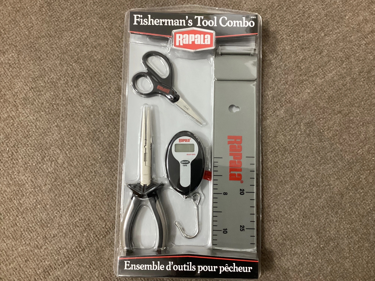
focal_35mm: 31
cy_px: 140
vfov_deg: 45.4
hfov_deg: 58.4
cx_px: 188
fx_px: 336
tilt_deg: -84.6
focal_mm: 3.3
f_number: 2.4
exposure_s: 1/40
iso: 320
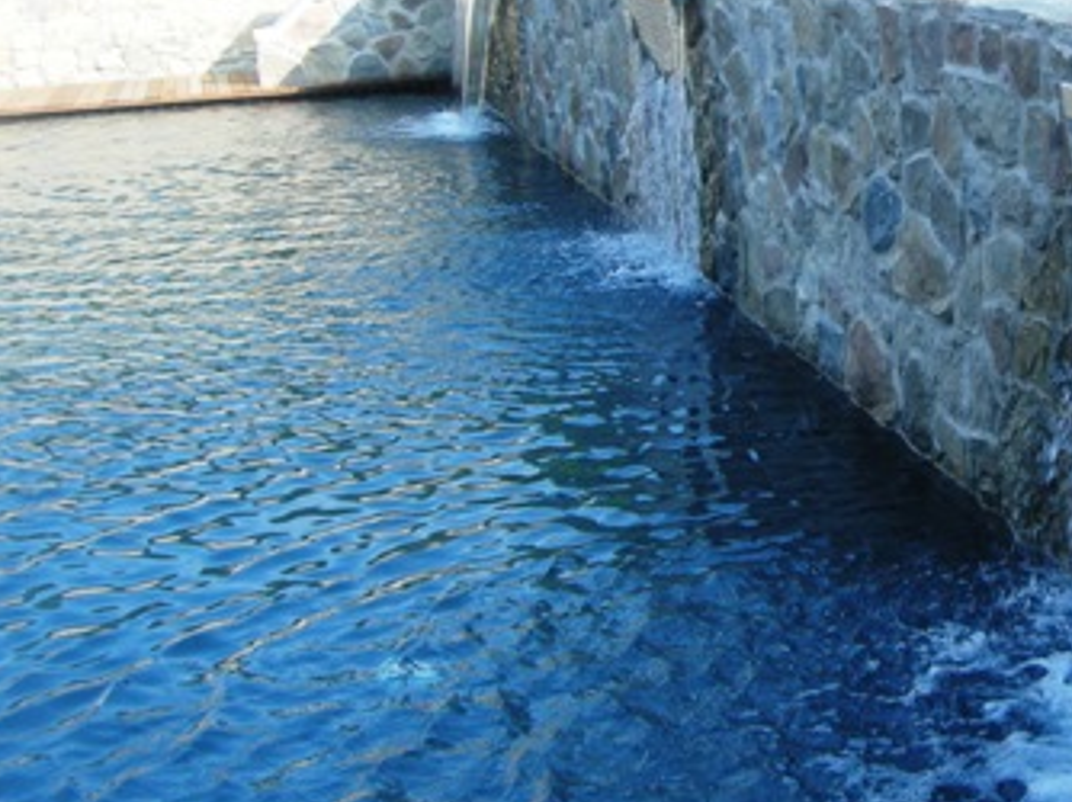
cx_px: 973
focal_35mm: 69
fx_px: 2135
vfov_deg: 21.2
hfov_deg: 27.2
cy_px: 273
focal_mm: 7.5
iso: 64
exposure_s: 1/120
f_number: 4.3
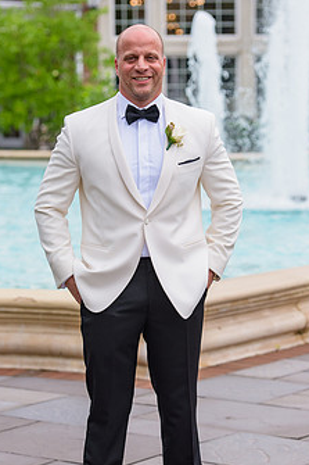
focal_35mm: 137
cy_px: 268
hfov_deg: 10.0
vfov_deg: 15.0
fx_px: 1766
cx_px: 145
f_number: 4
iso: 250
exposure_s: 1/640
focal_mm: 102
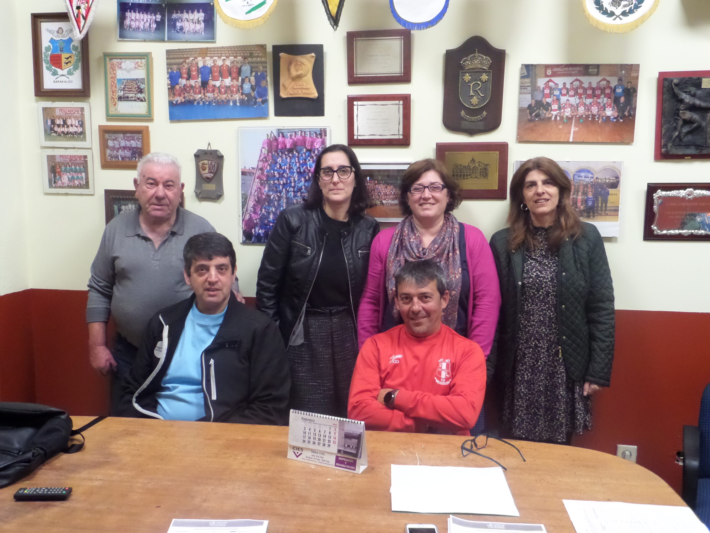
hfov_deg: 56.8
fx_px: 656
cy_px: 266
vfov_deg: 44.2
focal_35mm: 32
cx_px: 355
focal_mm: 5.3
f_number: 3.4
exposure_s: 1/30
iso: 800
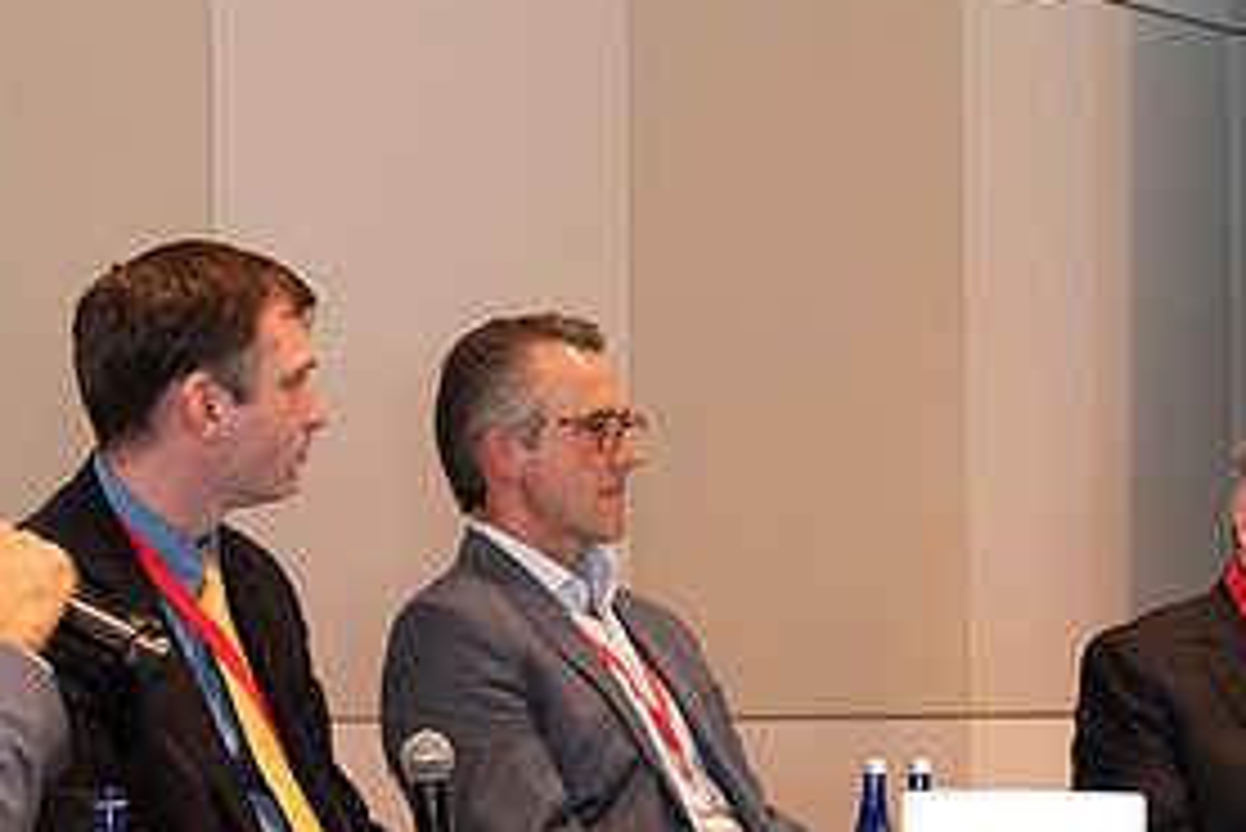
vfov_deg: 7.8
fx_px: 6094
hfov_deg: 11.7
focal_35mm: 176
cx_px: 571
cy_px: 555
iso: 3200
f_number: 5.3
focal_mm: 56
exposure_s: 1/80
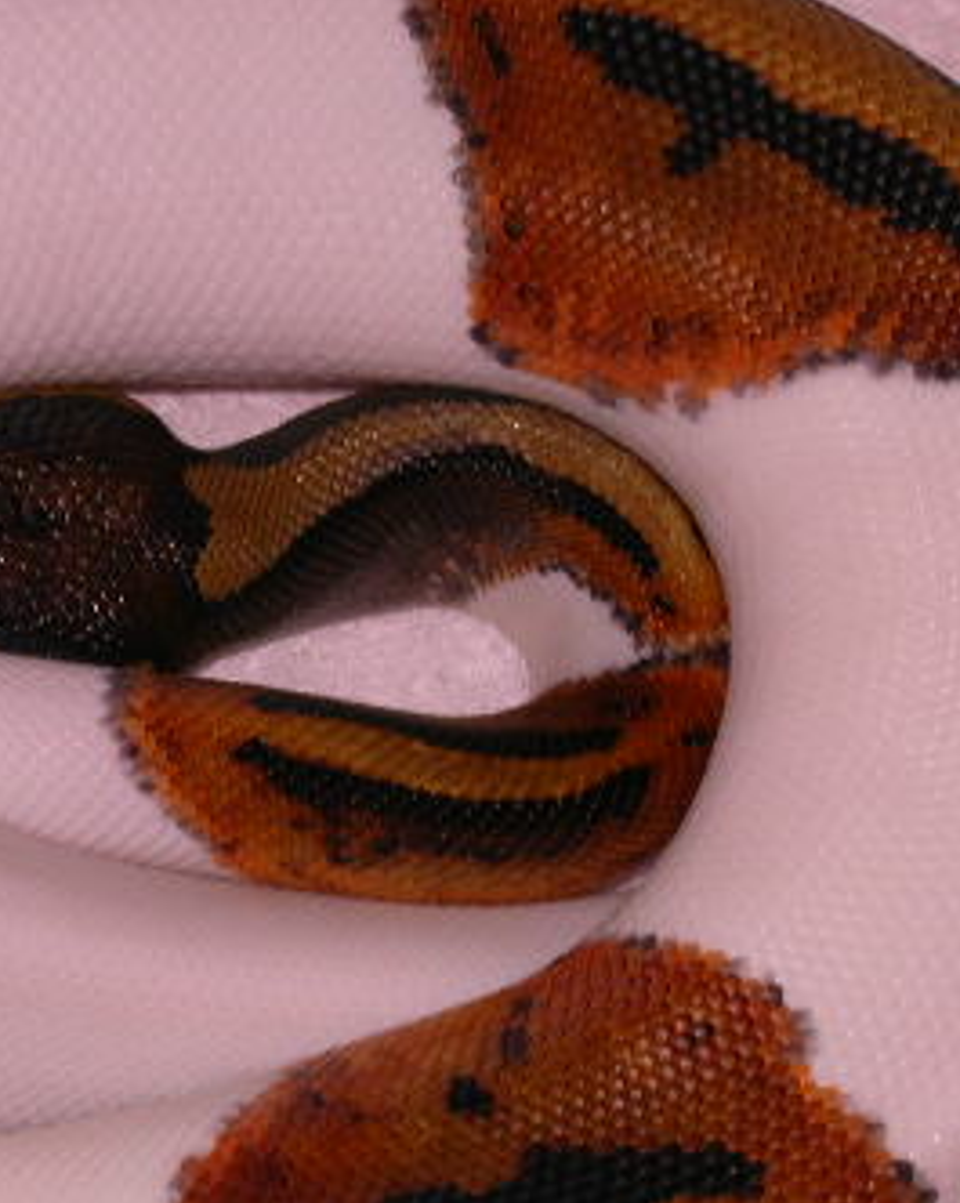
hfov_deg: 6.0
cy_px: 717
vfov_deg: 7.6
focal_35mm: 256
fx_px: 9104
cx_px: 152
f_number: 4.7
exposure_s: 1/60.3
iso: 100
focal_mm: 28.2
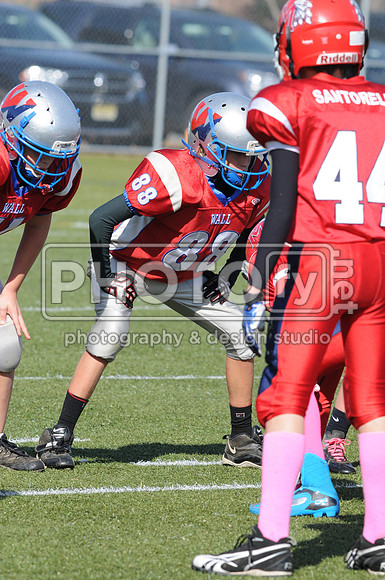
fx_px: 7240
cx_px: 192
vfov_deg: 4.6
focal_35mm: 450
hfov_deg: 3.0
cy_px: 290
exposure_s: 1/500
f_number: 8
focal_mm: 300
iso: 200
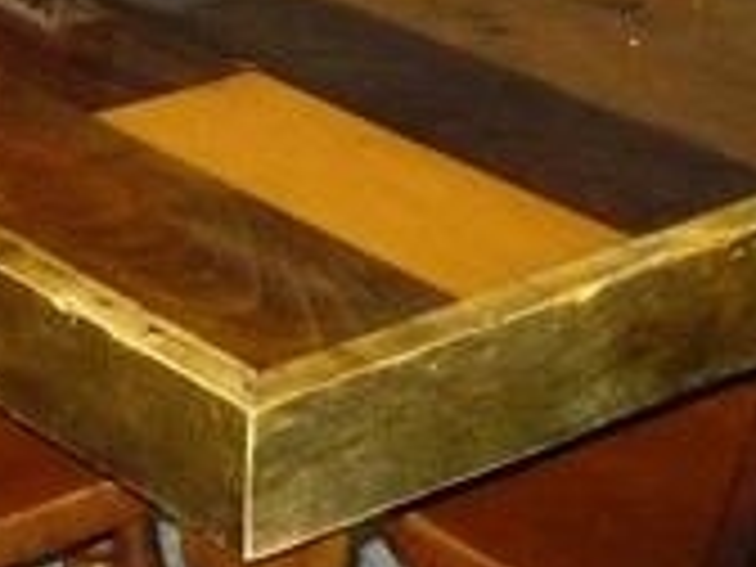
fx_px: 3079
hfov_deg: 13.2
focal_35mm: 141
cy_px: -387
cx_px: -392
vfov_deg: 10.1
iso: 640
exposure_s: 1/30
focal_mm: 6.1
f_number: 2.8
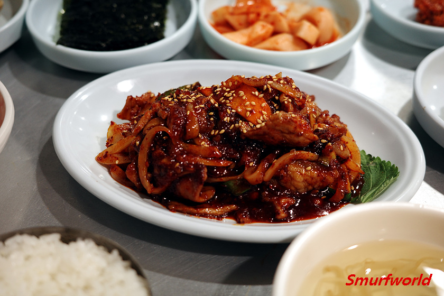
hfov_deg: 48.5
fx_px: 493
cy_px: 148
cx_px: 222
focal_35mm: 40
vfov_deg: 33.4
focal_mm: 26
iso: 400
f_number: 2.8
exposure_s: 1/40
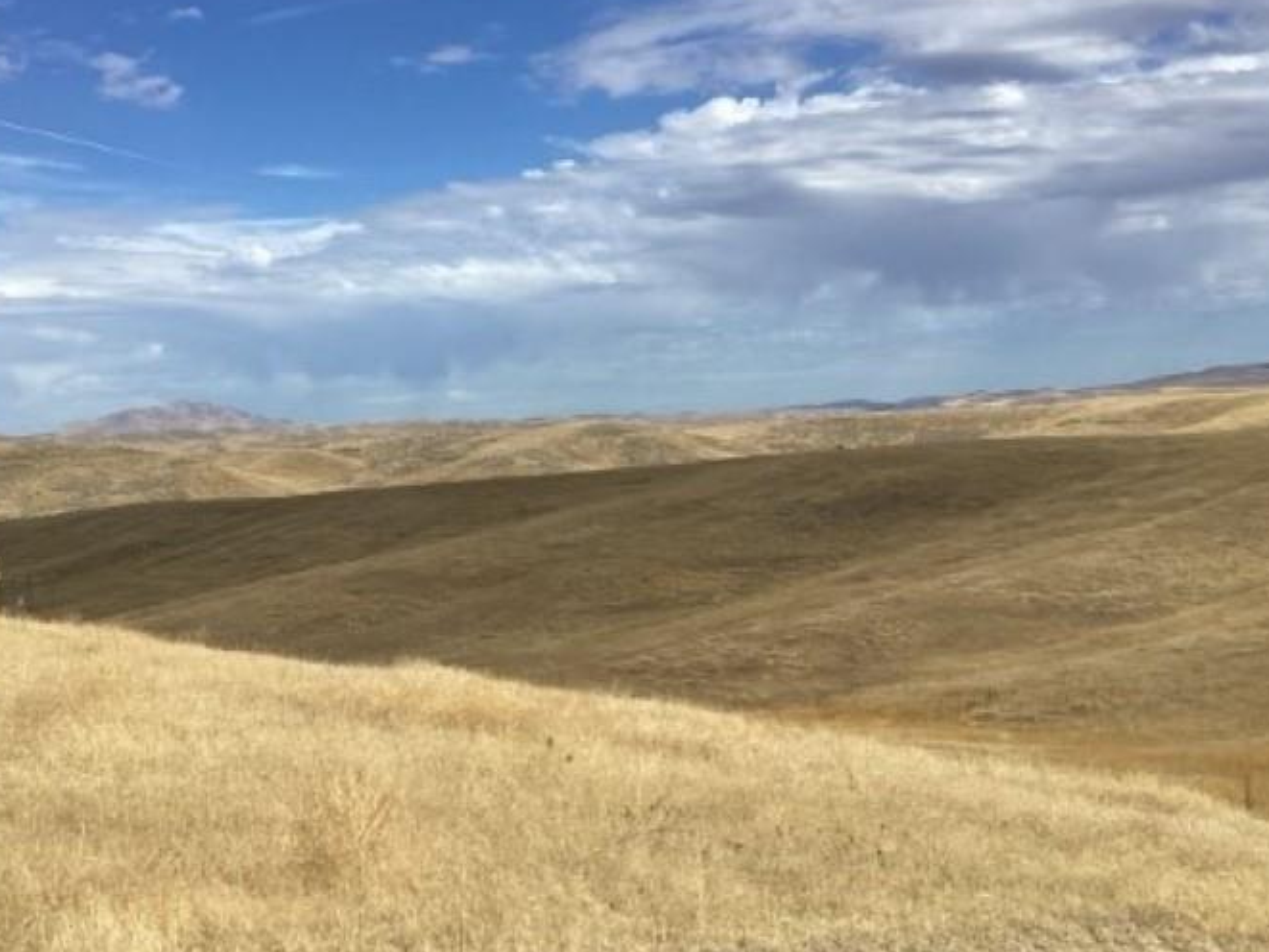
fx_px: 1760
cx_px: 374
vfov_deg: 30.3
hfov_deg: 39.0
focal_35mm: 48
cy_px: 495
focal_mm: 3.3
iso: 25
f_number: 2.4
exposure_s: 1/2809
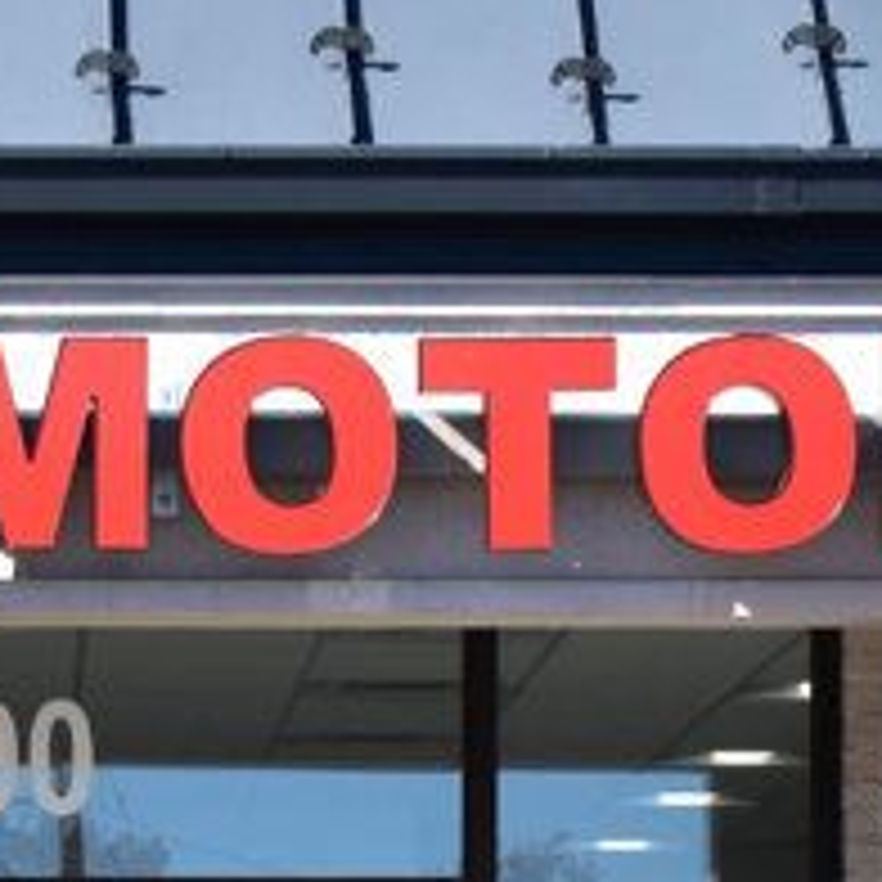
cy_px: 1310
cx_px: 76
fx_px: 6723
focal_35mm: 233
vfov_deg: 7.4
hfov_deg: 7.5
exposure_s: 1/320
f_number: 10
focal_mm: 35
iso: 400
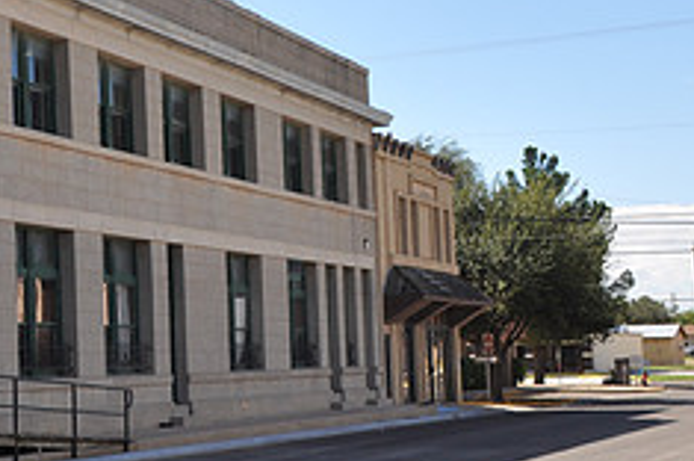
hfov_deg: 21.6
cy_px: 199
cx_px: -95
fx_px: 1713
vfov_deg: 15.3
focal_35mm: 89
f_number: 11
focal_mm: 24
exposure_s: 1/125
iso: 200
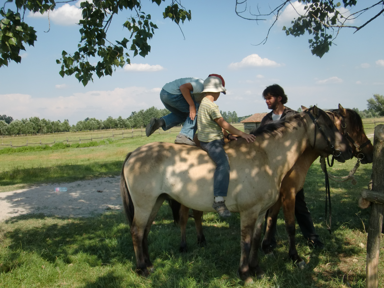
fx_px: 422
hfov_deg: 49.0
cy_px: 144
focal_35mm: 38
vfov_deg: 37.7
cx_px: 192
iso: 64
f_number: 3.9
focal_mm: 6.66
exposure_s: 1/500
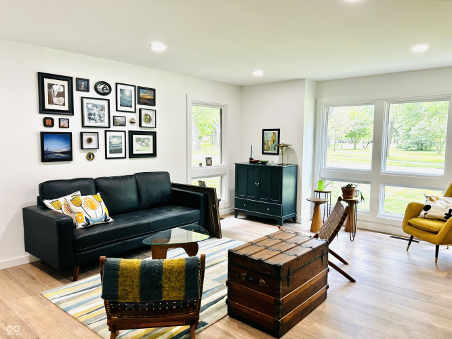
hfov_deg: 67.3
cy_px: 170
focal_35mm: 26
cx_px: 226
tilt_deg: -4.8
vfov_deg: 53.0
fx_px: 339
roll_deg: -0.4
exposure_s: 1/120
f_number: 1.5
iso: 80
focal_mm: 5.7
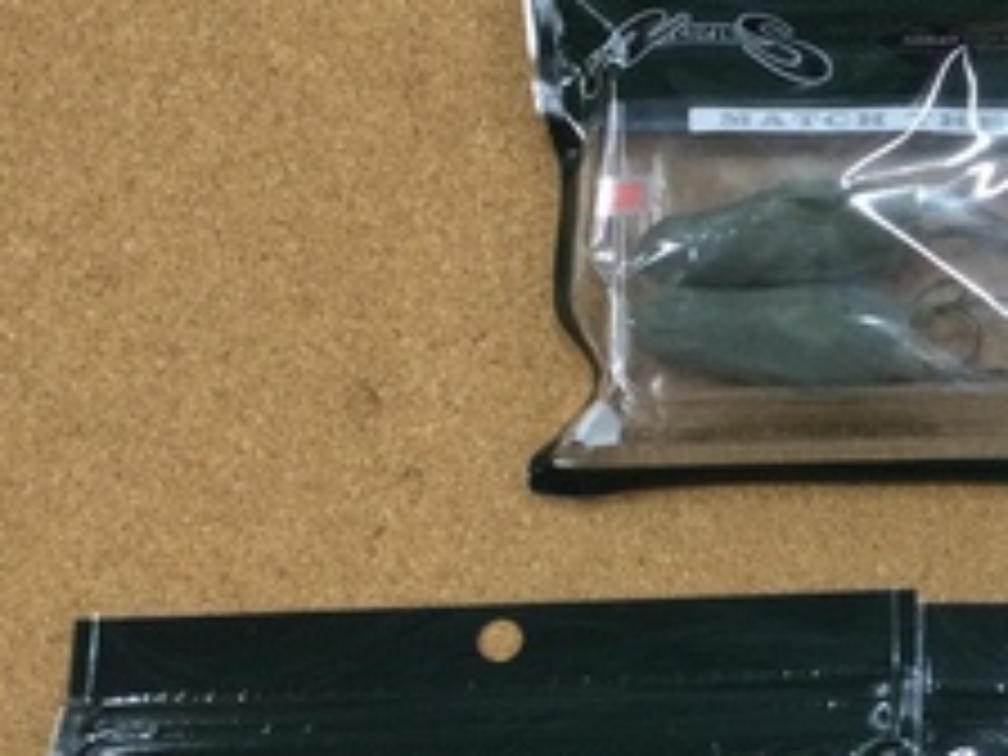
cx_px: 1274
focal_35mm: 83
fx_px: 2417
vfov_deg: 17.6
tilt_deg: -79.7
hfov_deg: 21.5
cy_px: 603
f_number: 2.4
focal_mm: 3.3
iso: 40
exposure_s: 1/30
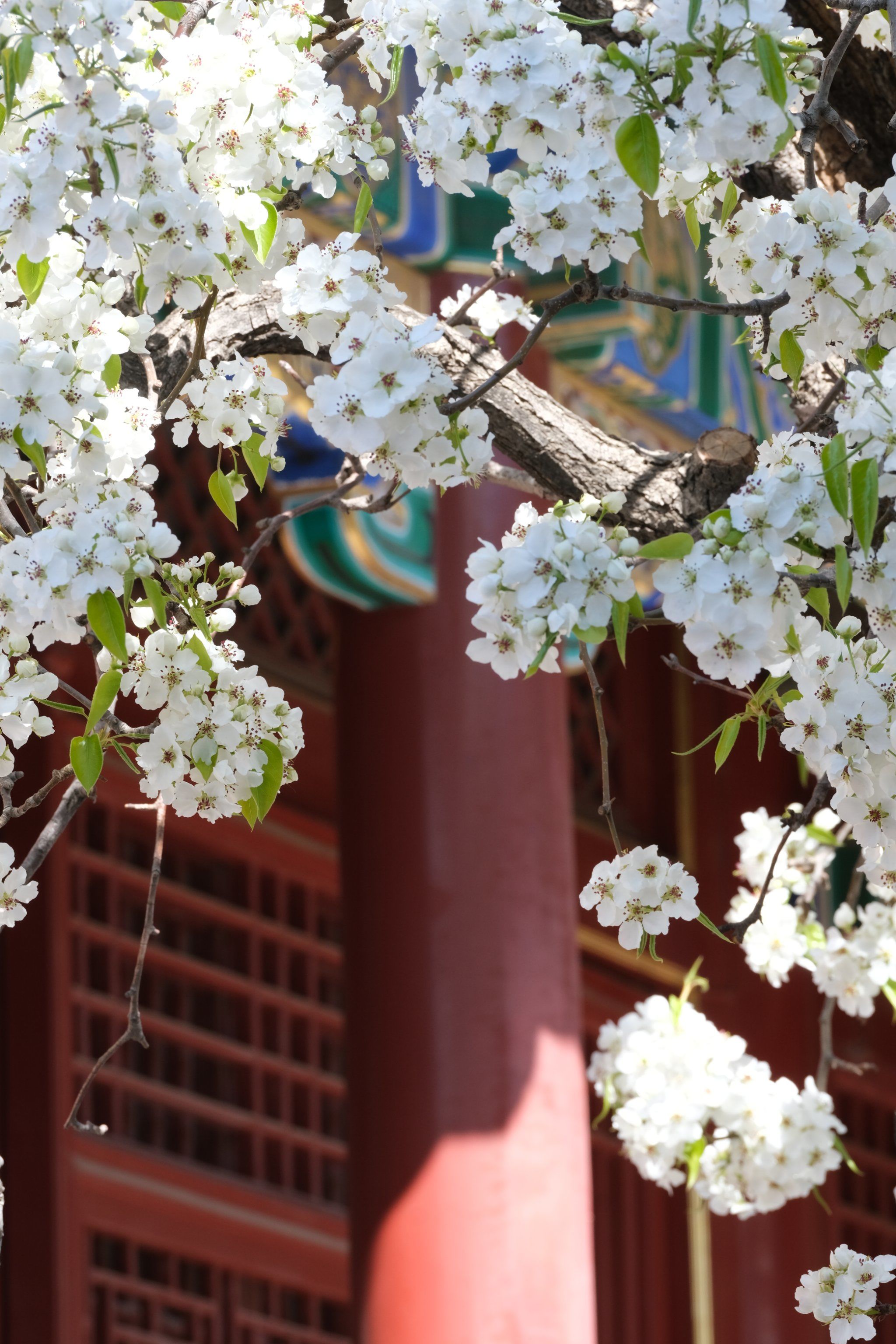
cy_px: 672
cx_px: 448
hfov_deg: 6.9
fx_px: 7391
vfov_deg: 10.4
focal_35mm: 198
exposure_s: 1/125
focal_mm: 132
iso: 500
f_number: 11
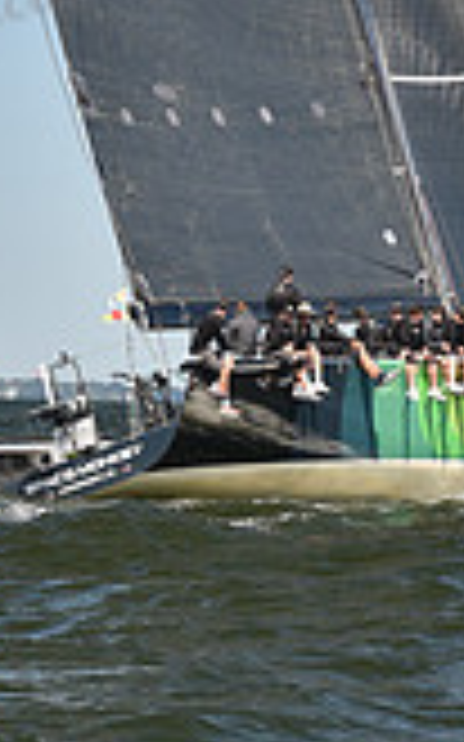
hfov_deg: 5.2
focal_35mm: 251
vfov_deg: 8.2
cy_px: -247
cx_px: 336
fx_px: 5083
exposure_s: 1/800
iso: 250
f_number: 4
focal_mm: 70
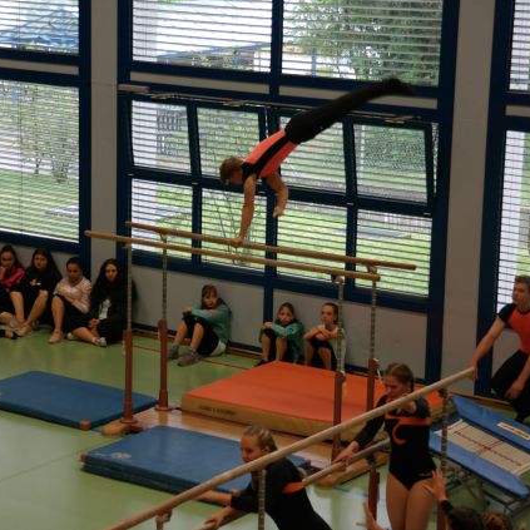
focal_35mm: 108
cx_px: 212
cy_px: 265
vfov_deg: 16.1
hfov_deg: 16.1
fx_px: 1871
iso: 1600
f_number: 5.6
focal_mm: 55
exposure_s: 1/80
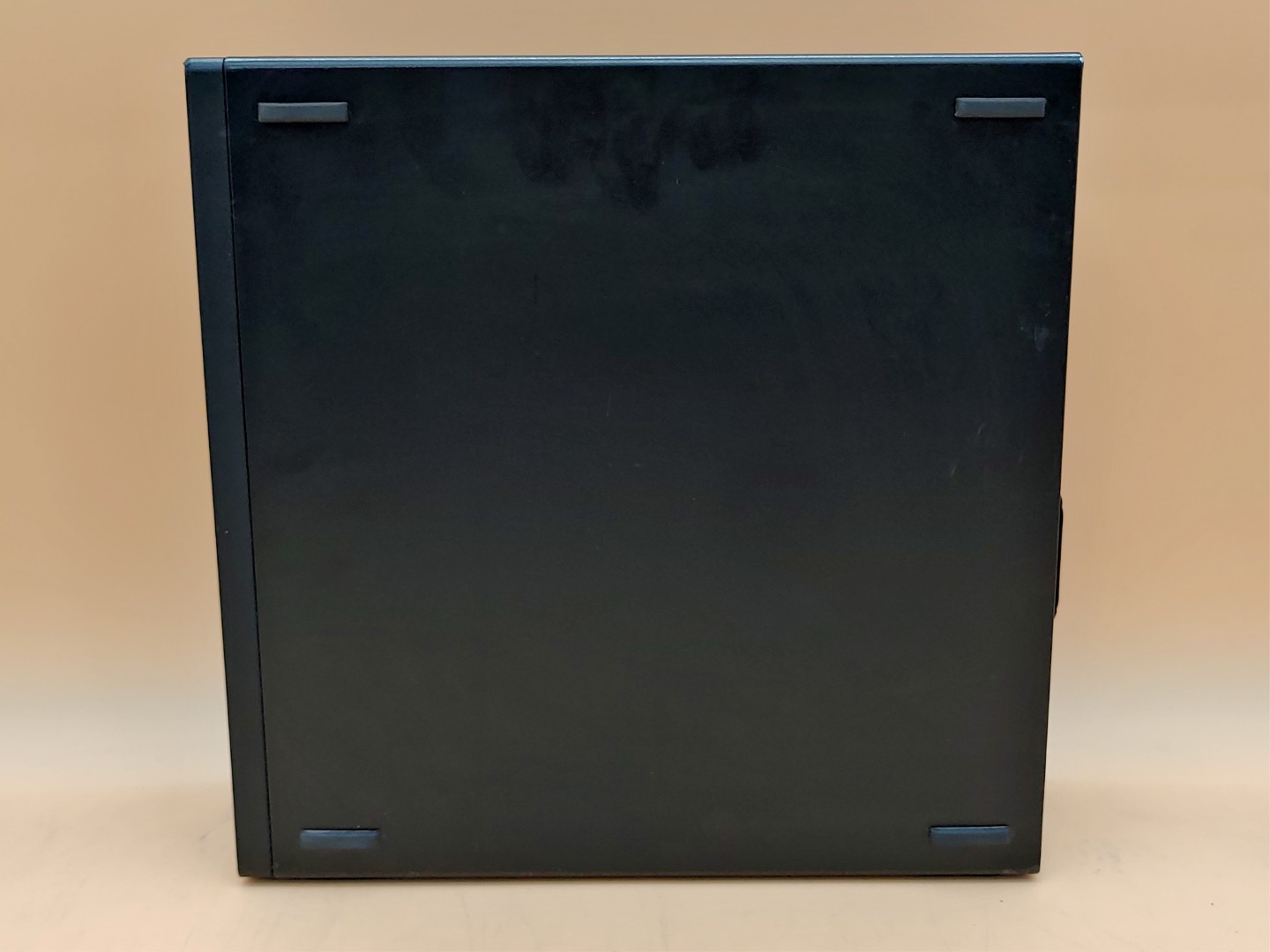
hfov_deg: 42.9
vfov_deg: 32.9
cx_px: 635
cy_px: 476
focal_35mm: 44
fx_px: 1614
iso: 50
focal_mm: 4.36
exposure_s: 1/67
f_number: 1.8
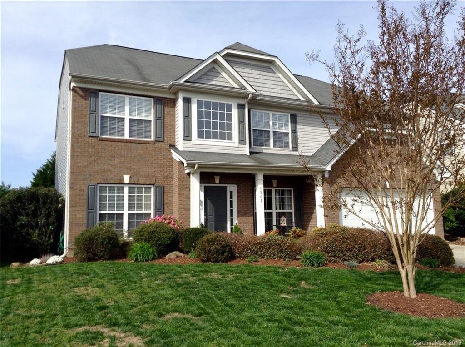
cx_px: 232
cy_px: 174
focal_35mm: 33
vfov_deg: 42.8
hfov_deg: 55.4
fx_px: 442
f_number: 2.4
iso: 25
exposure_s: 1/1159
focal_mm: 3.3
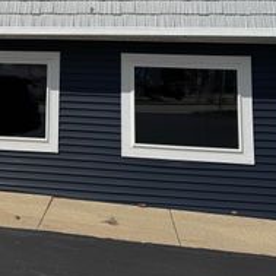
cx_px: 26
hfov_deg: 29.3
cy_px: 8
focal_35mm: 56
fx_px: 505
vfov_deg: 28.9
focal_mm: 6.76
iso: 80
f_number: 1.78
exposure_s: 1/12346
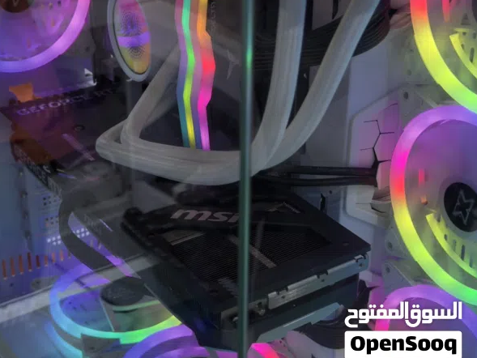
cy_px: 185
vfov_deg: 37.7
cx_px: 223
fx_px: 524
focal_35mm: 38
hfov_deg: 48.9
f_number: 1.78
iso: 64
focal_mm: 6.76
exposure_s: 1/338
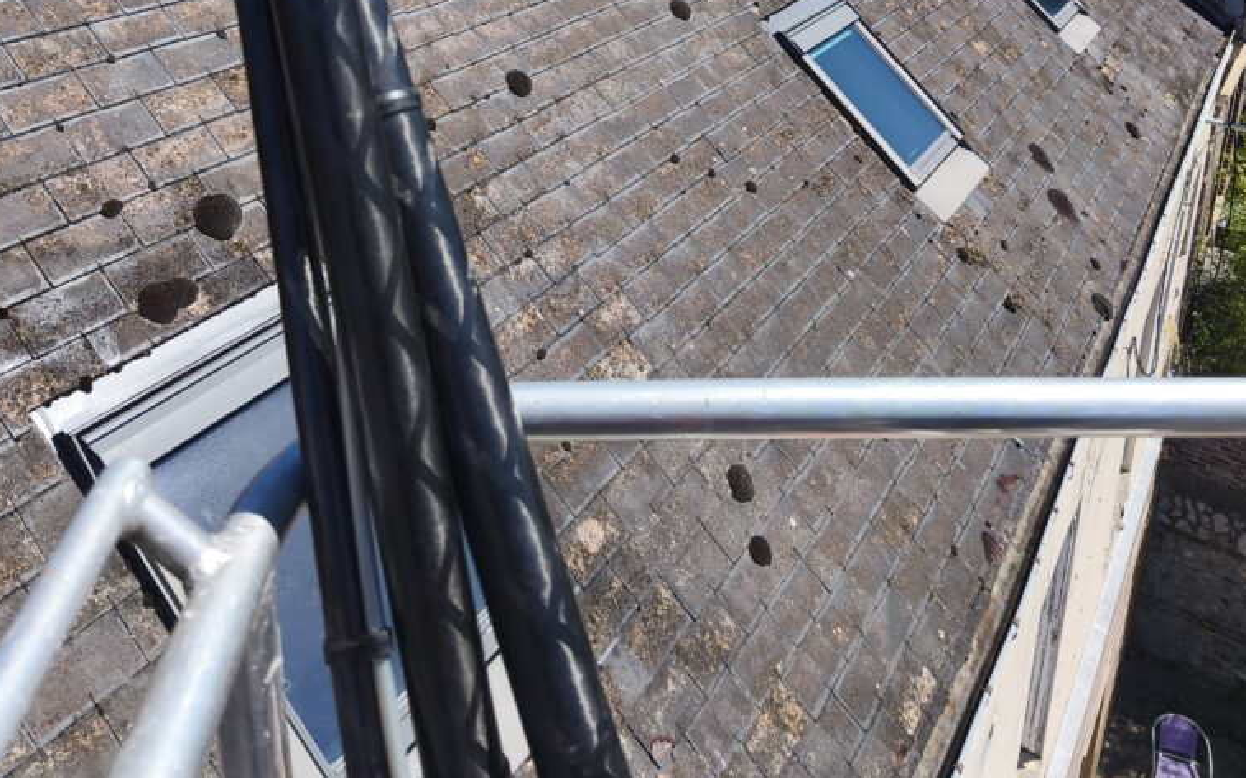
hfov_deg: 58.1
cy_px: -10
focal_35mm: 33
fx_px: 1121
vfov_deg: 34.6
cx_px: 622
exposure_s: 1/2784
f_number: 1.7
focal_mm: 5.35
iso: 80
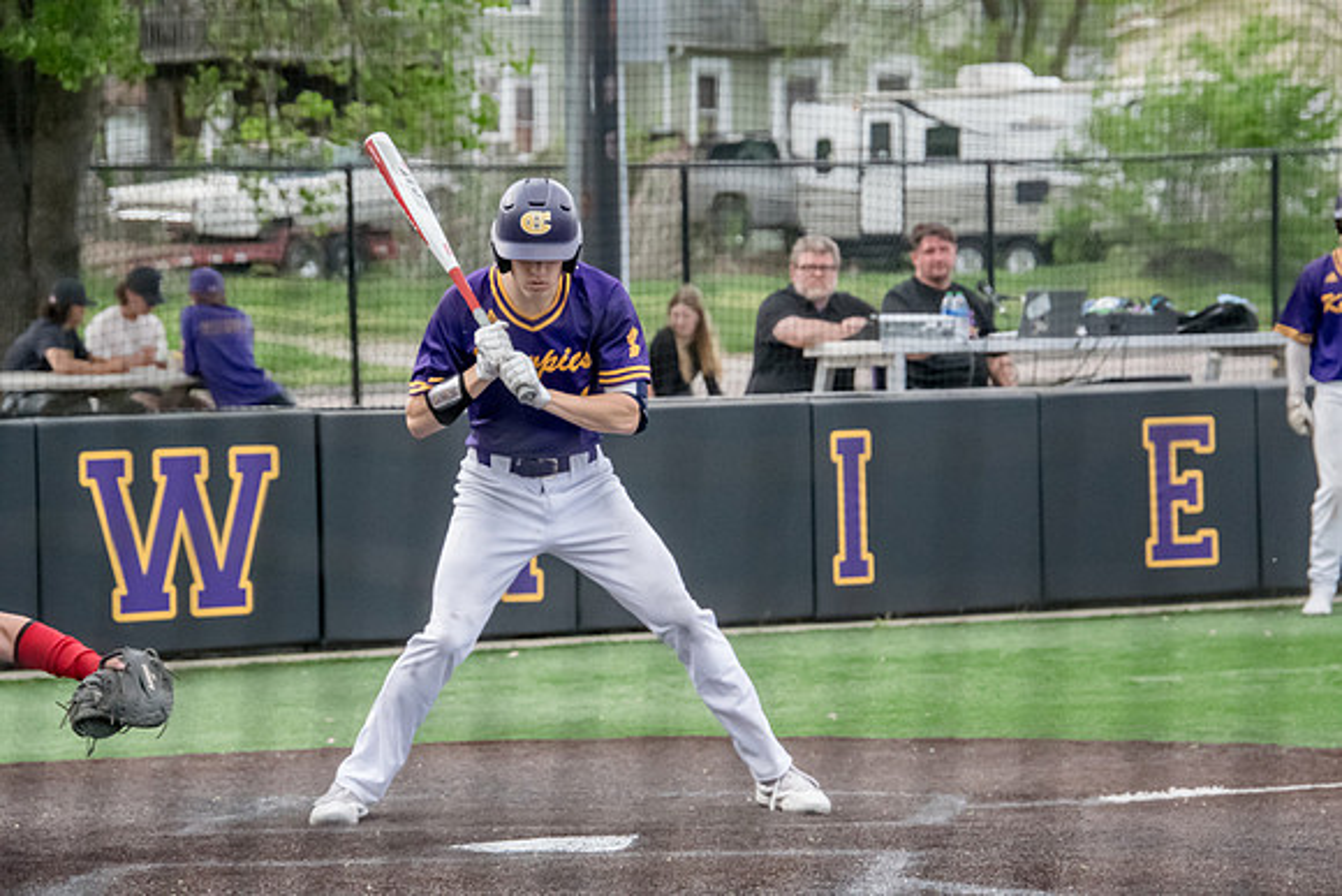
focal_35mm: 174
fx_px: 6488
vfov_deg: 7.9
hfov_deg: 11.8
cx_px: 671
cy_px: 448
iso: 3200
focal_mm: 116
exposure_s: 1/3200
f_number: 5
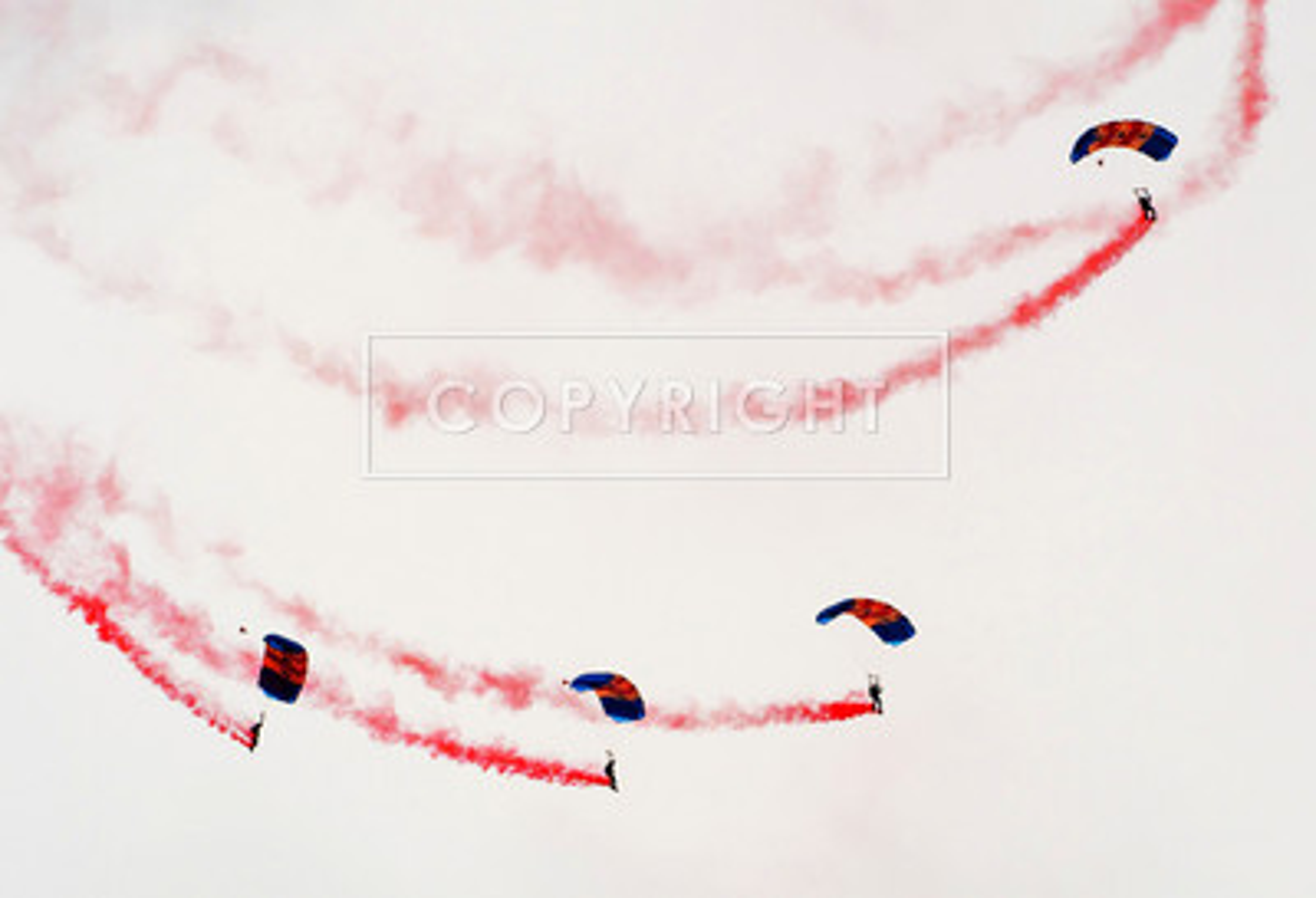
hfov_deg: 5.7
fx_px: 13132
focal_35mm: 357
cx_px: 742
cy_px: 525
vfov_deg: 3.9
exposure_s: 1/800
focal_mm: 200
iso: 160
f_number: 9
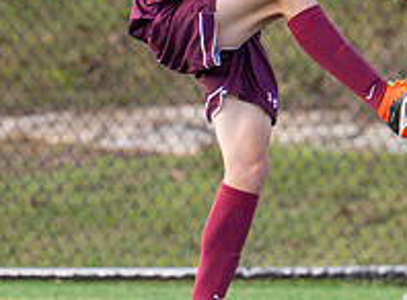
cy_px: 164
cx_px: 349
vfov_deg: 0.8
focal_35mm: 1909
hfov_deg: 1.0
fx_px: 22310
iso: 2200
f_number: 4.5
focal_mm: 400
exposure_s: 1/2500
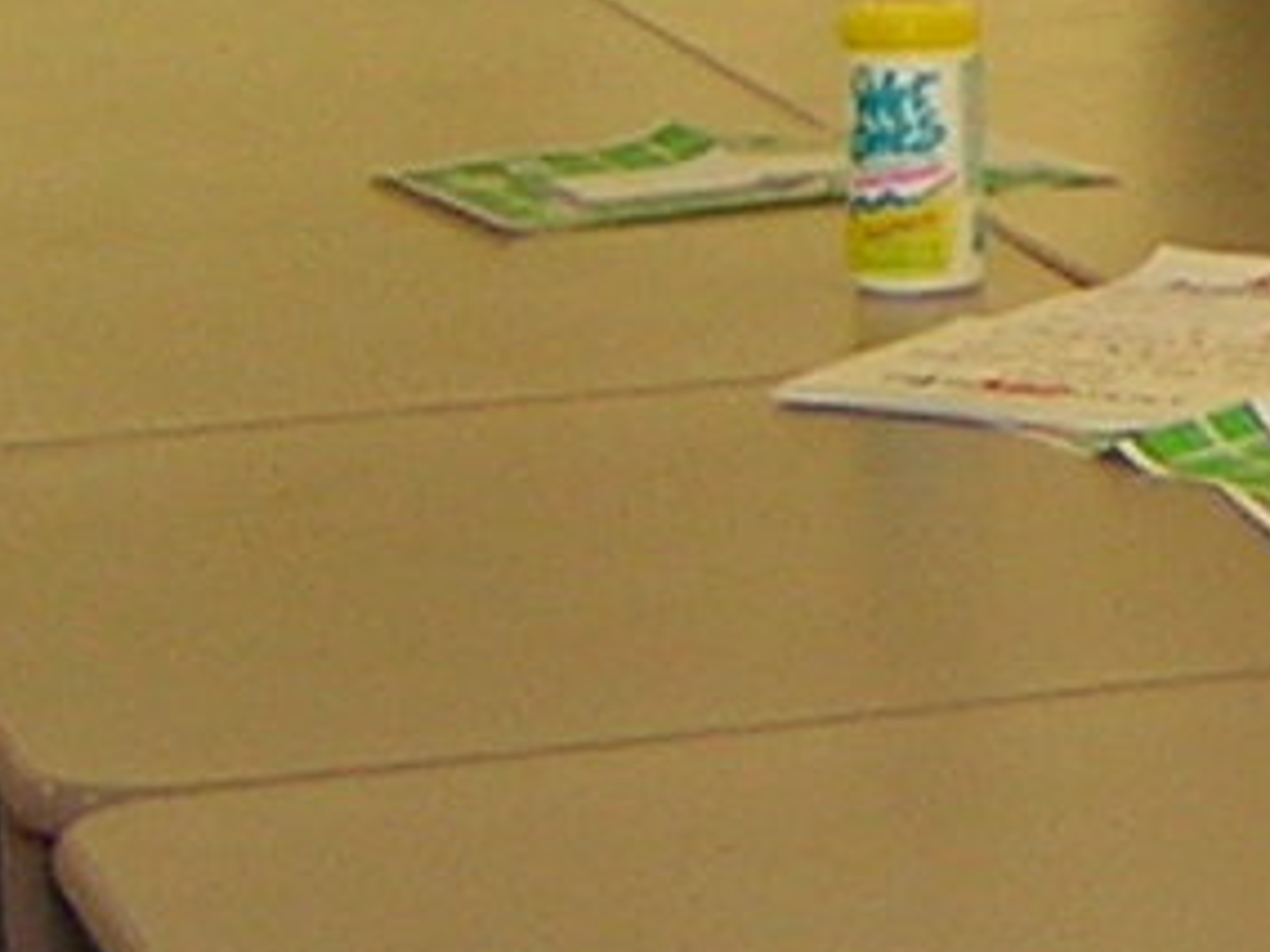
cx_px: 2531
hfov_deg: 9.2
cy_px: -125
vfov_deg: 7.3
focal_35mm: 203
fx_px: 7448
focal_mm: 4.7
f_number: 2.6
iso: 52
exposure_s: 1/15.9
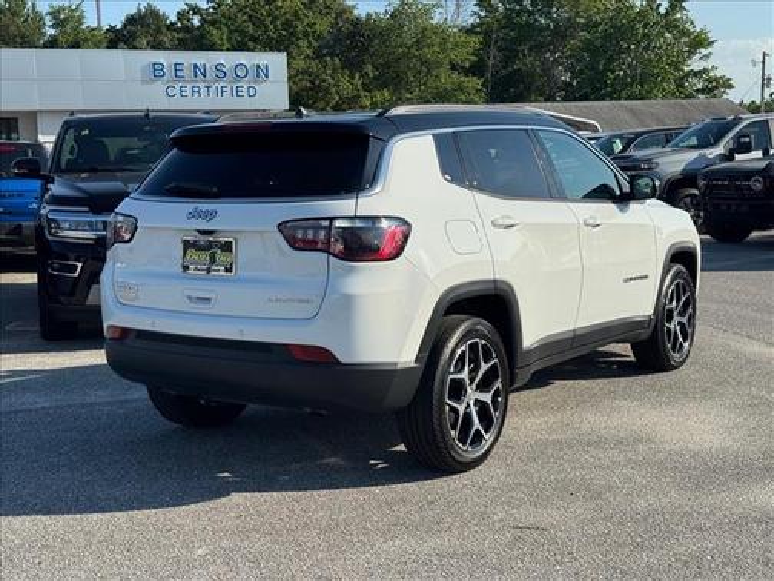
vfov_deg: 30.3
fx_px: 1073
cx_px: 387
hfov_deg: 39.7
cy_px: 290
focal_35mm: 48
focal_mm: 6.76
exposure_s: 1/4975
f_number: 1.78
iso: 64
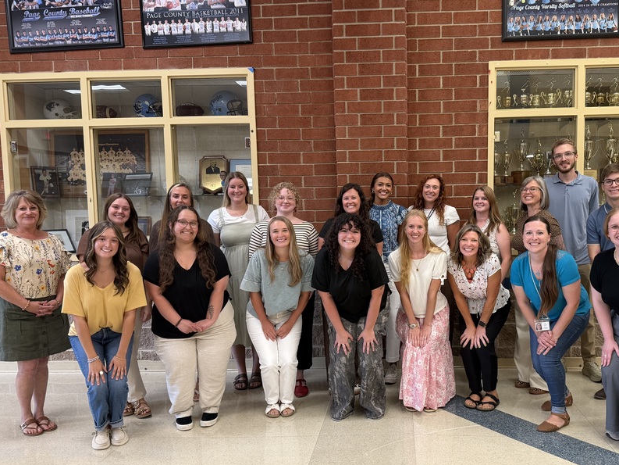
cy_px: 256
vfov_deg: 45.4
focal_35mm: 31
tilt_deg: -4.6
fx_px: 554
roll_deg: +1.6
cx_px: 376
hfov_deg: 57.8
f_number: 1.78
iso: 250
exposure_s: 1/60
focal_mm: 6.76
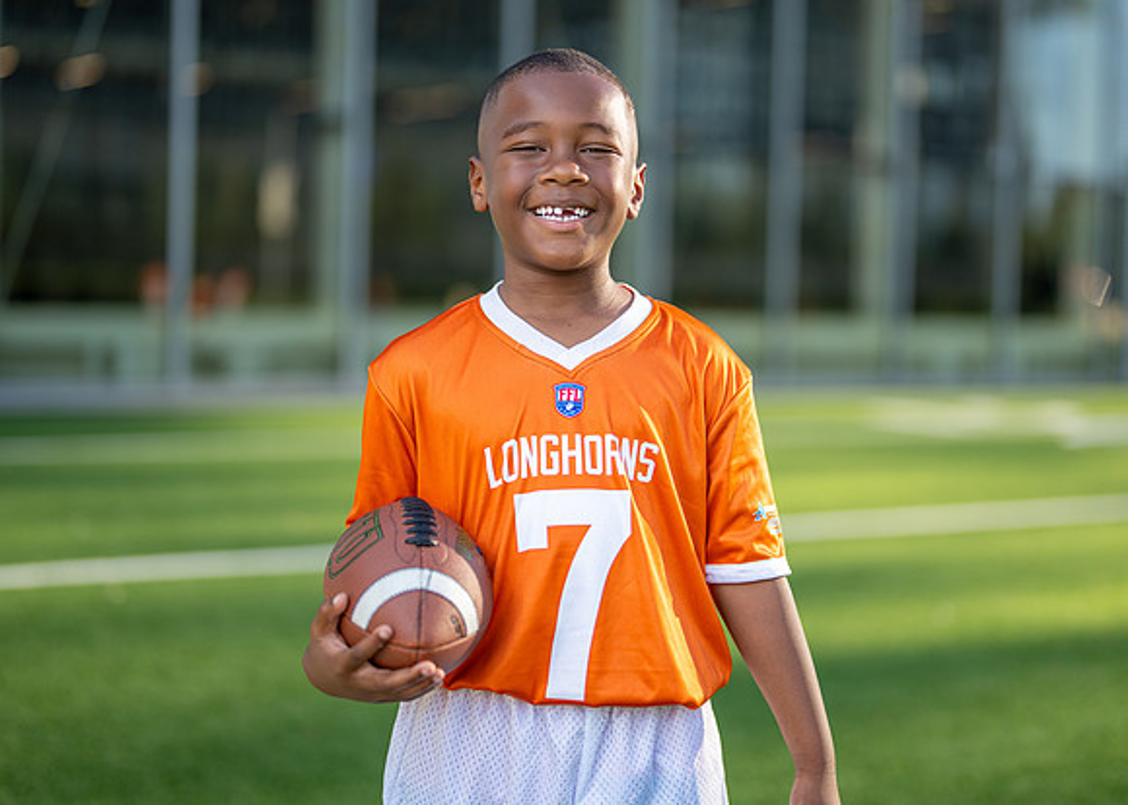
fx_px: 1986
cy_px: 346
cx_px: 619
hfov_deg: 31.7
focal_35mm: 62
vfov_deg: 22.9
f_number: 1.2
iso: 100
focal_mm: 50
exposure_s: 1/2000
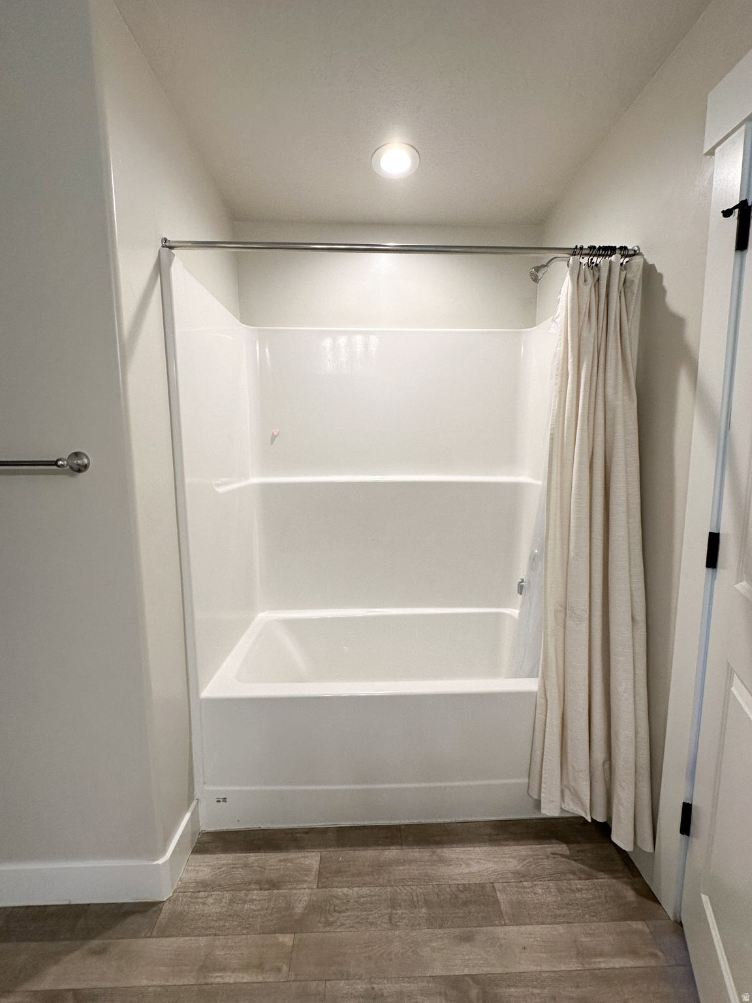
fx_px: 406
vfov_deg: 102.1
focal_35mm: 14
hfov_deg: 85.7
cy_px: 502
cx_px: 376
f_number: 2.2
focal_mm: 2.22
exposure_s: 1/120
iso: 125
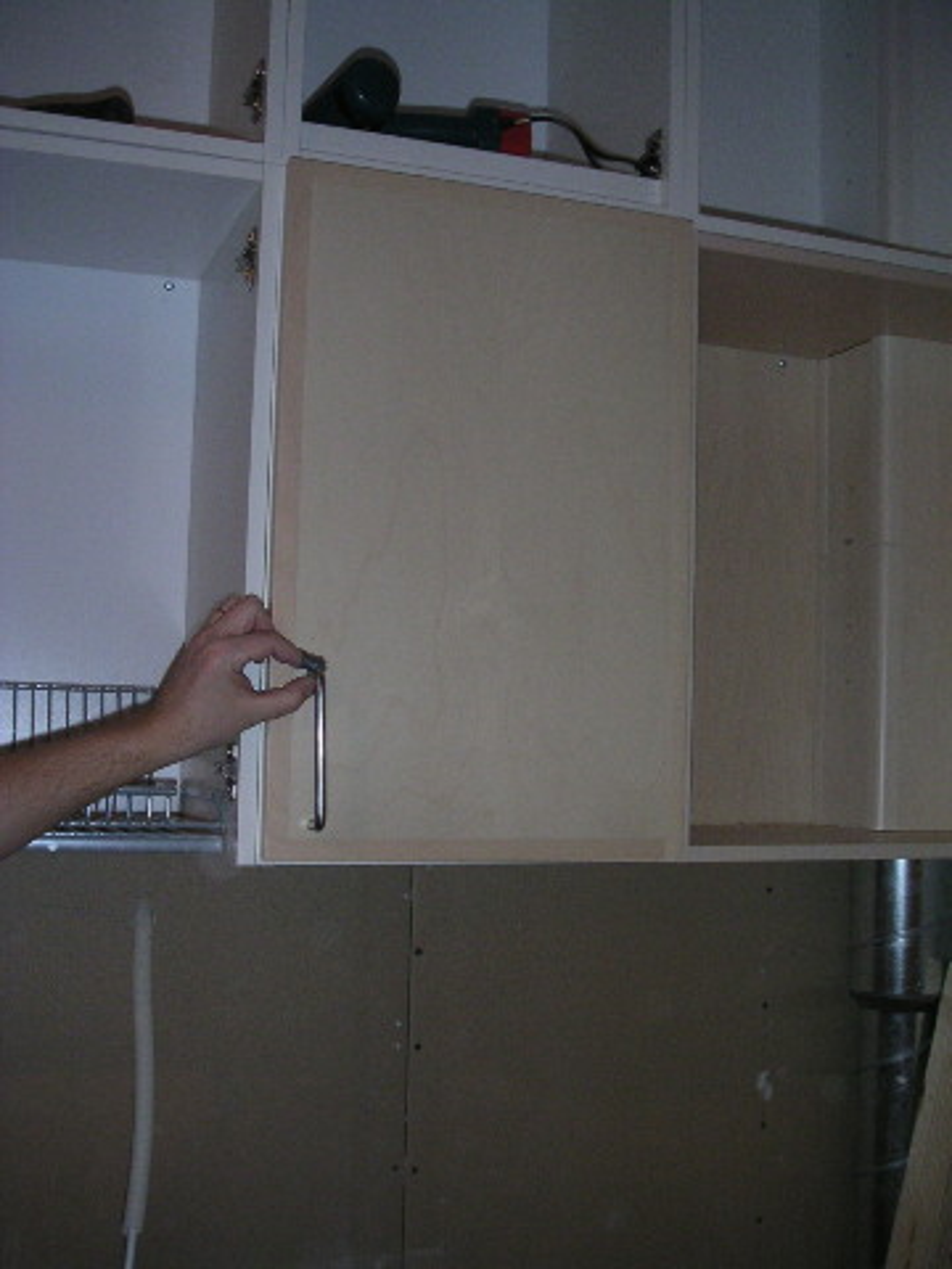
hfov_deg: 37.7
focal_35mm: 38
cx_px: 476
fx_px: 1393
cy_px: 634
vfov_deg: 49.0
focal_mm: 6
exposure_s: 1/45
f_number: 2.8
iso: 160
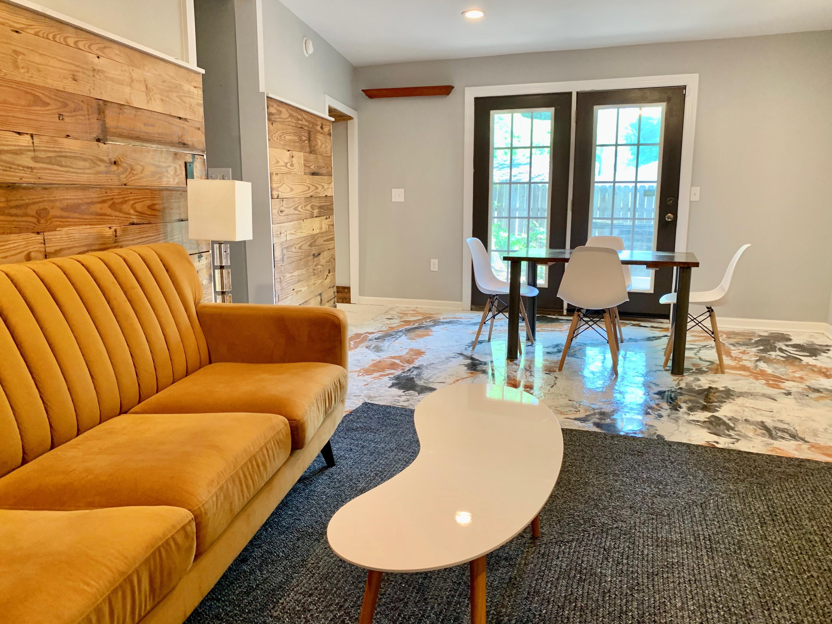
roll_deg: +0.6
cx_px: 416
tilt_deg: -9.8
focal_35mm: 26
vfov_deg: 53.1
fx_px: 625
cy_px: 312
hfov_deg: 67.3
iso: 160
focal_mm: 4.25
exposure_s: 1/60
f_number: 1.8
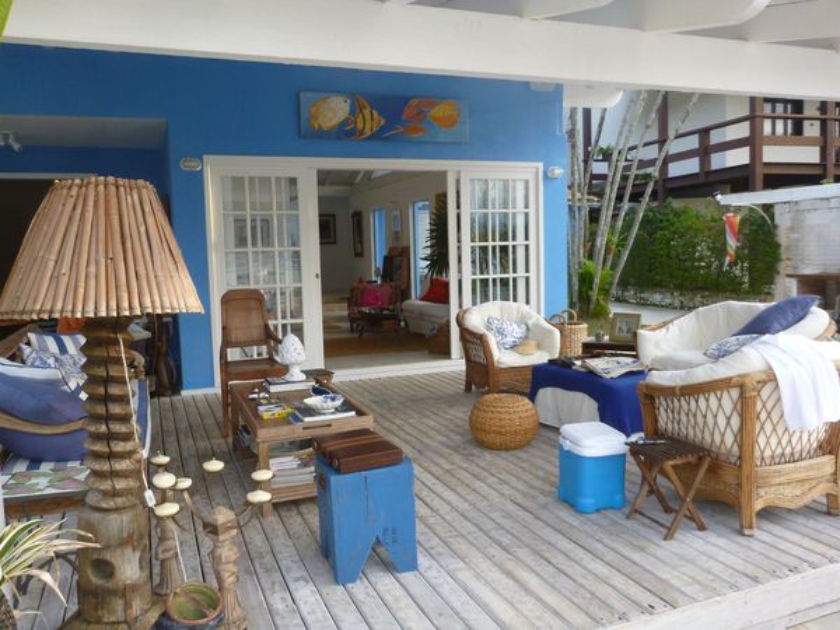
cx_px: 420
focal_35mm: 28
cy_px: 315
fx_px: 679
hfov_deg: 63.4
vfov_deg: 49.7
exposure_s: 1/125
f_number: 3.3
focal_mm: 4.9
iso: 250
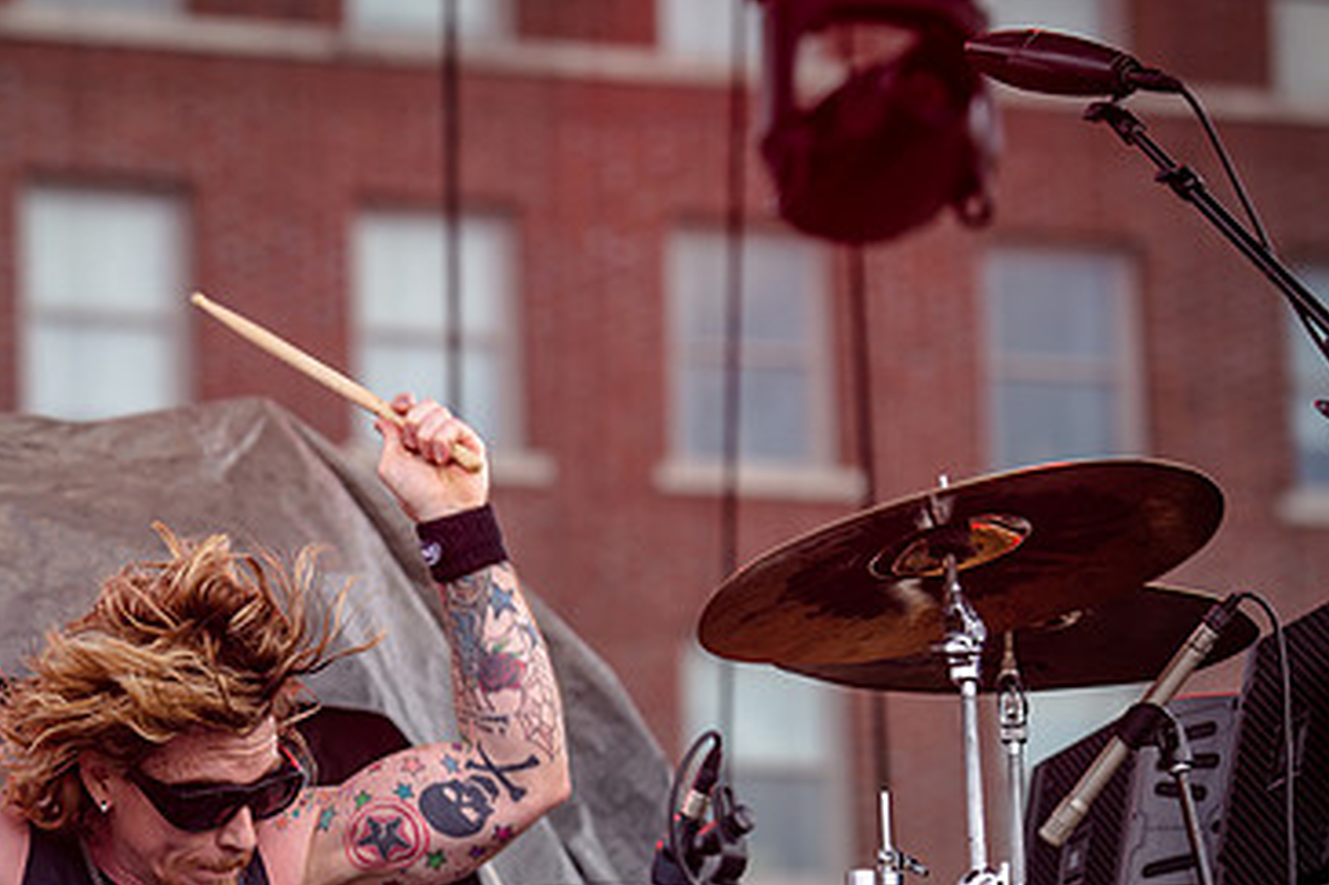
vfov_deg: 7.7
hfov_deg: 11.5
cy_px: 696
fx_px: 6568
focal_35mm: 178
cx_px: 299
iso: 200
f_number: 4
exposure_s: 1/640
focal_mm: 112
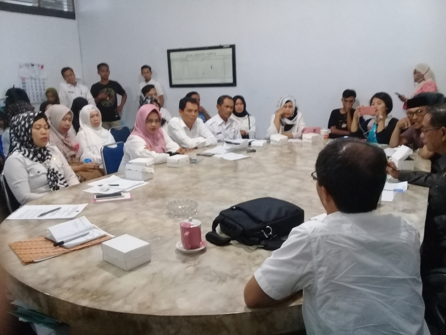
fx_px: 399
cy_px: 168
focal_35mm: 31
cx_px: 223
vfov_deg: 45.4
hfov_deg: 58.4
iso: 320
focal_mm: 3.3
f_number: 2.2
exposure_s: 1/17
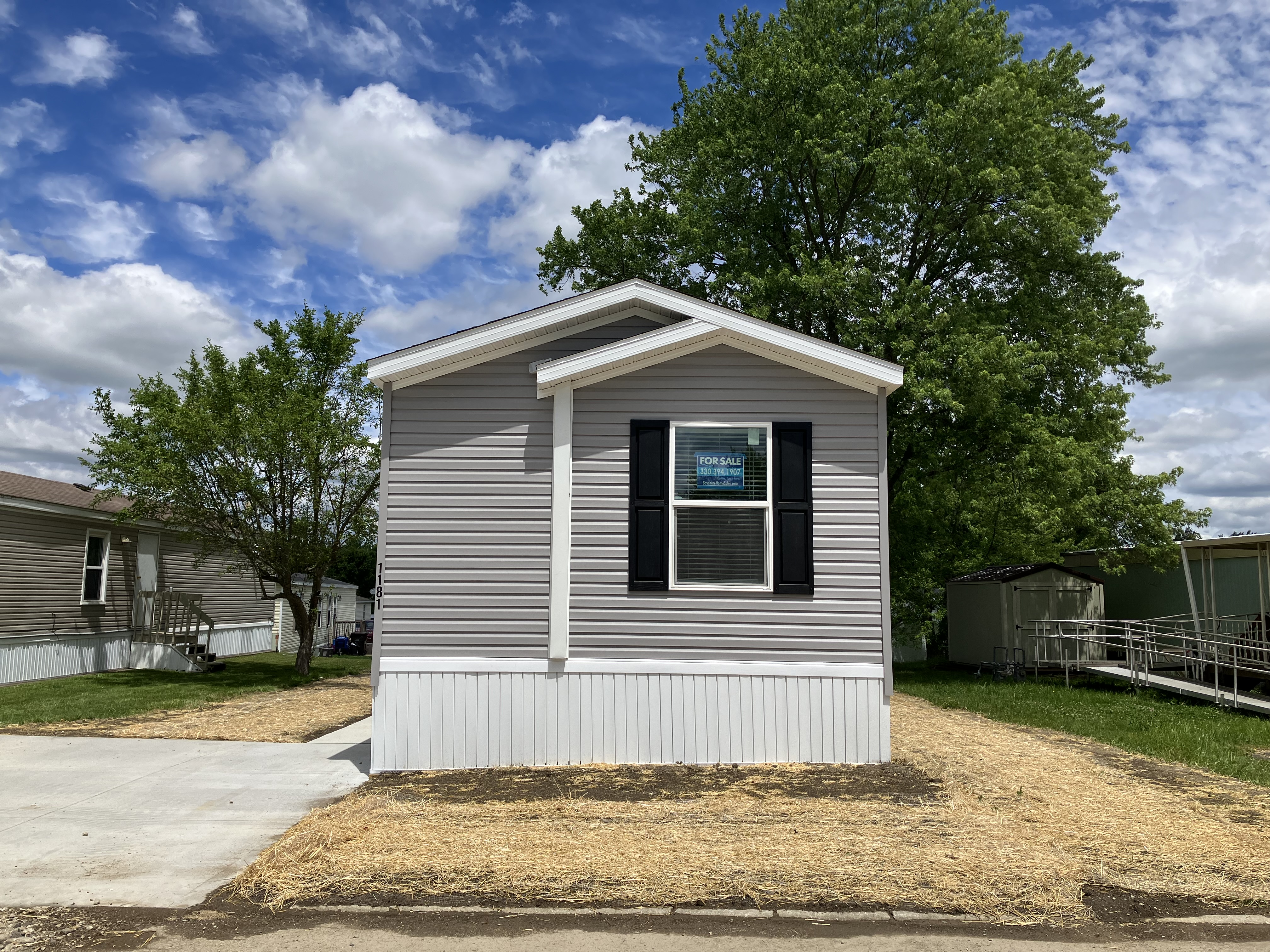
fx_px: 1027
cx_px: 635
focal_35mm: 28
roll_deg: +0.2
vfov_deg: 49.7
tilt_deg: +7.6
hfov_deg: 63.4
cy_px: 476
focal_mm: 3.99
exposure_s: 1/4049
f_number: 1.8
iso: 32
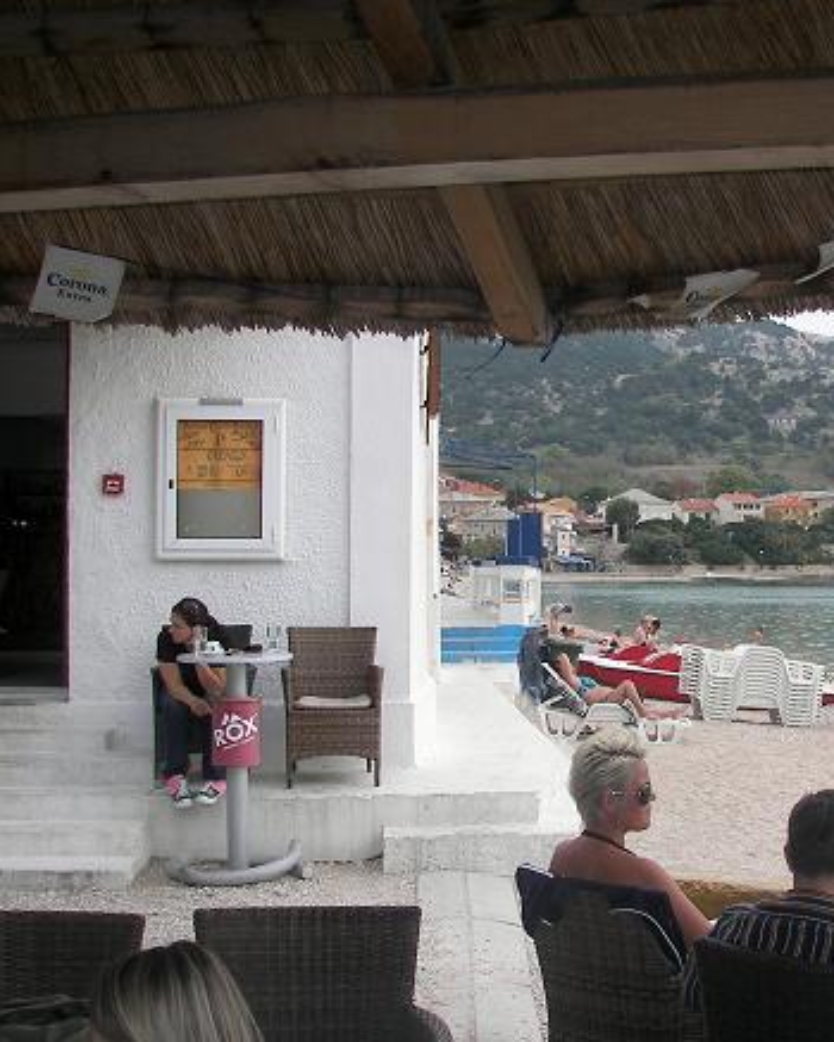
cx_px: 633
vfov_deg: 38.8
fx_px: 1480
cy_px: 515
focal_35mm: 48
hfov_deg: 30.9
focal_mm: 6
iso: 50
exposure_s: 1/640
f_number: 2.8
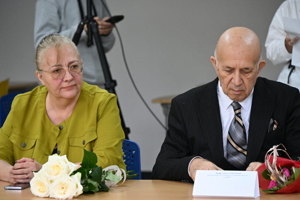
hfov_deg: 10.3
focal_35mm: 200
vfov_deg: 6.9
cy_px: 100
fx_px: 1667
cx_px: 150
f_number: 6.3
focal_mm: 200
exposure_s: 1/250
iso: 4500
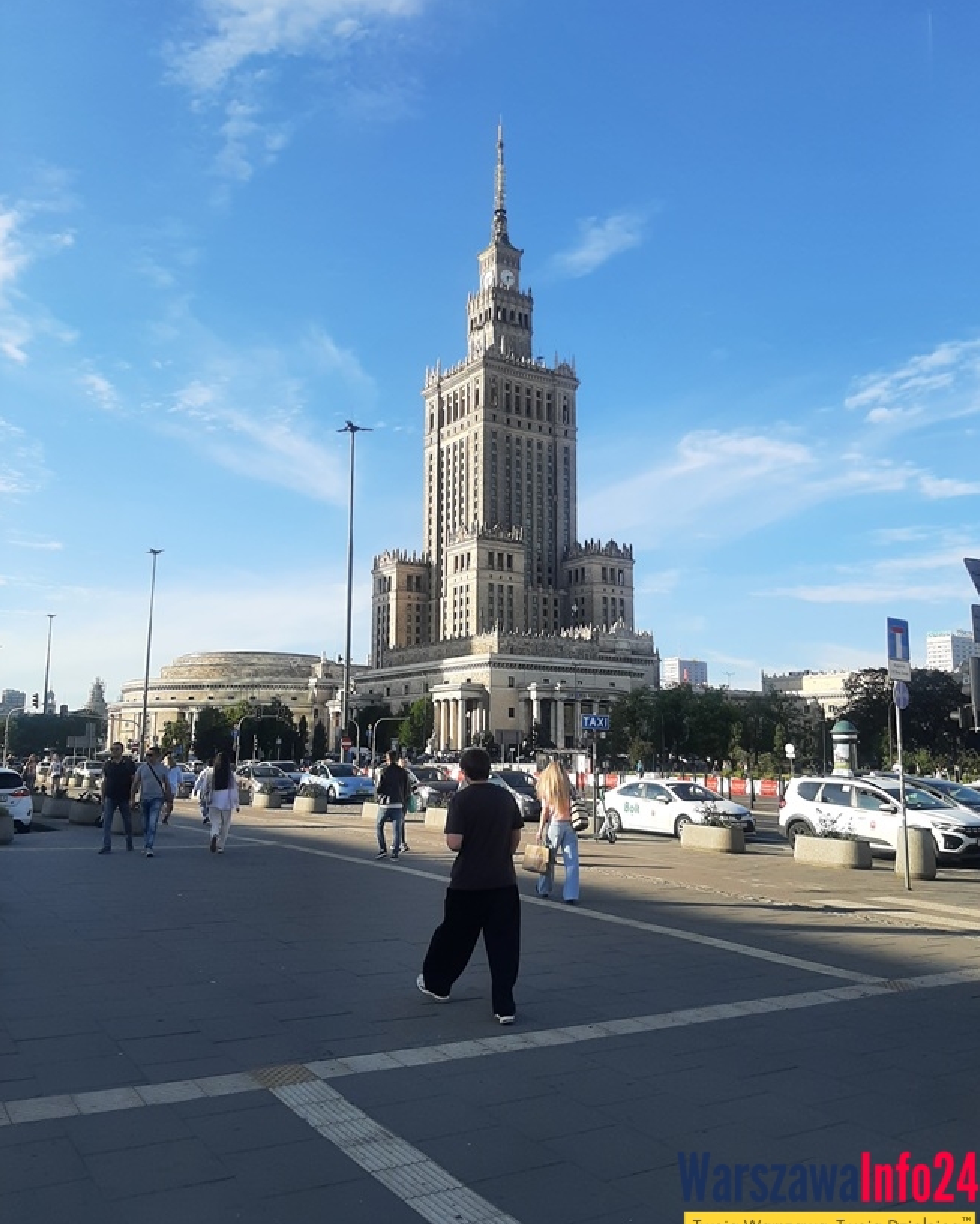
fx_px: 1015
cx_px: 504
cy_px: 594
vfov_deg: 62.2
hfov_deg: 51.5
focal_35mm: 28
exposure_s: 1/1992
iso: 40
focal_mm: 3.93
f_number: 1.7
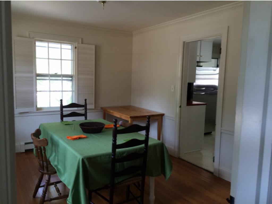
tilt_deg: -6.9
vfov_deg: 48.3
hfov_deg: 61.6
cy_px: 102
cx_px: 136
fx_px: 228
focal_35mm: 29
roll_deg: -1.3
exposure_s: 1/30
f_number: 2.2
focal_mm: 4.15
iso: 50
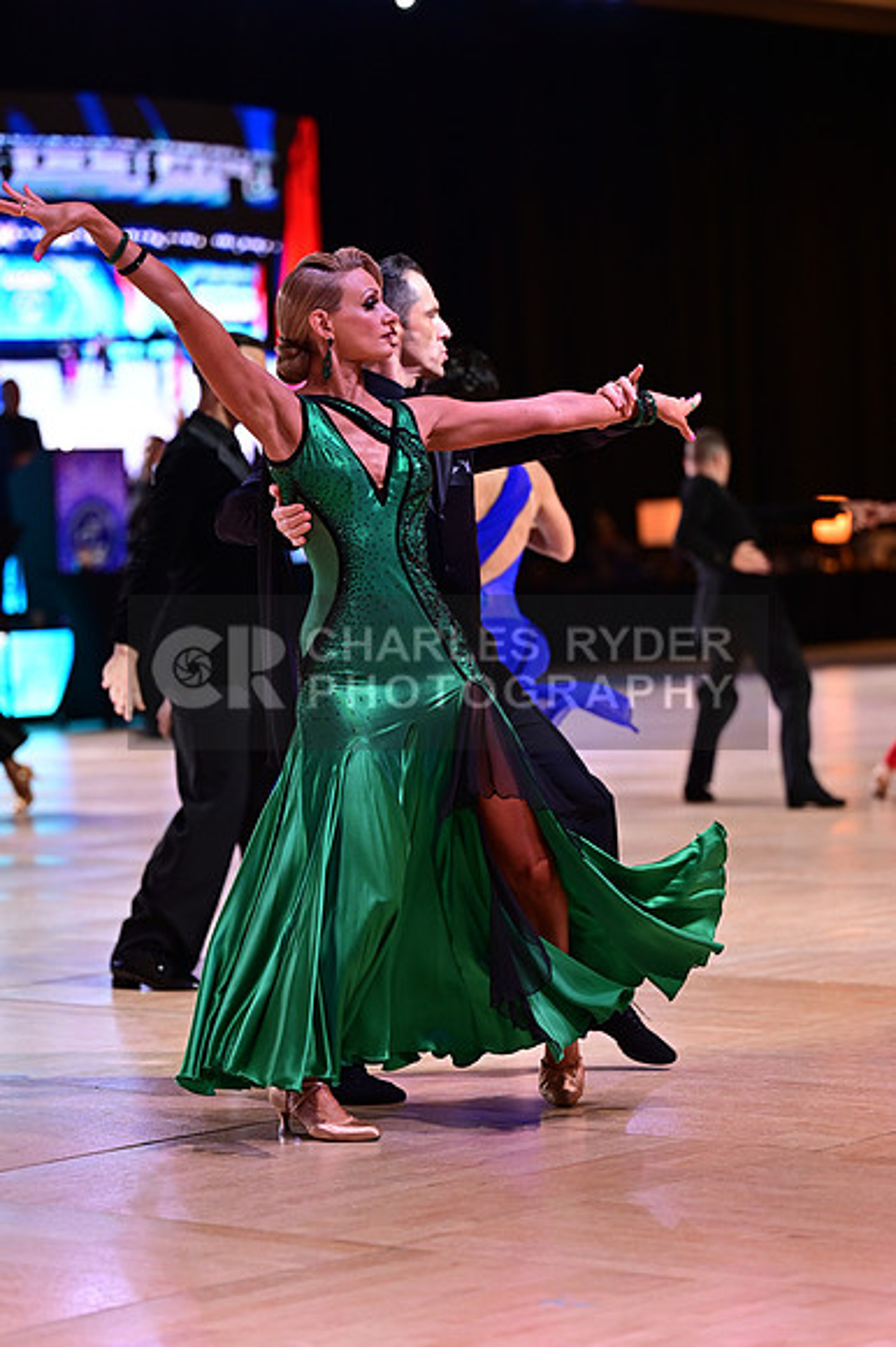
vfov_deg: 18.6
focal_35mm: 110
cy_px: 674
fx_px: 4111
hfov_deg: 12.4
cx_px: 448
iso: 1600
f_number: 2.8
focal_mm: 110
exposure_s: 1/500
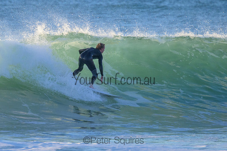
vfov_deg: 1.3
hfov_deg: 1.9
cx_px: 90
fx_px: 6845
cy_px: 57
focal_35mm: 1085
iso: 3200
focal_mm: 800
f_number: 11
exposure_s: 1/1000
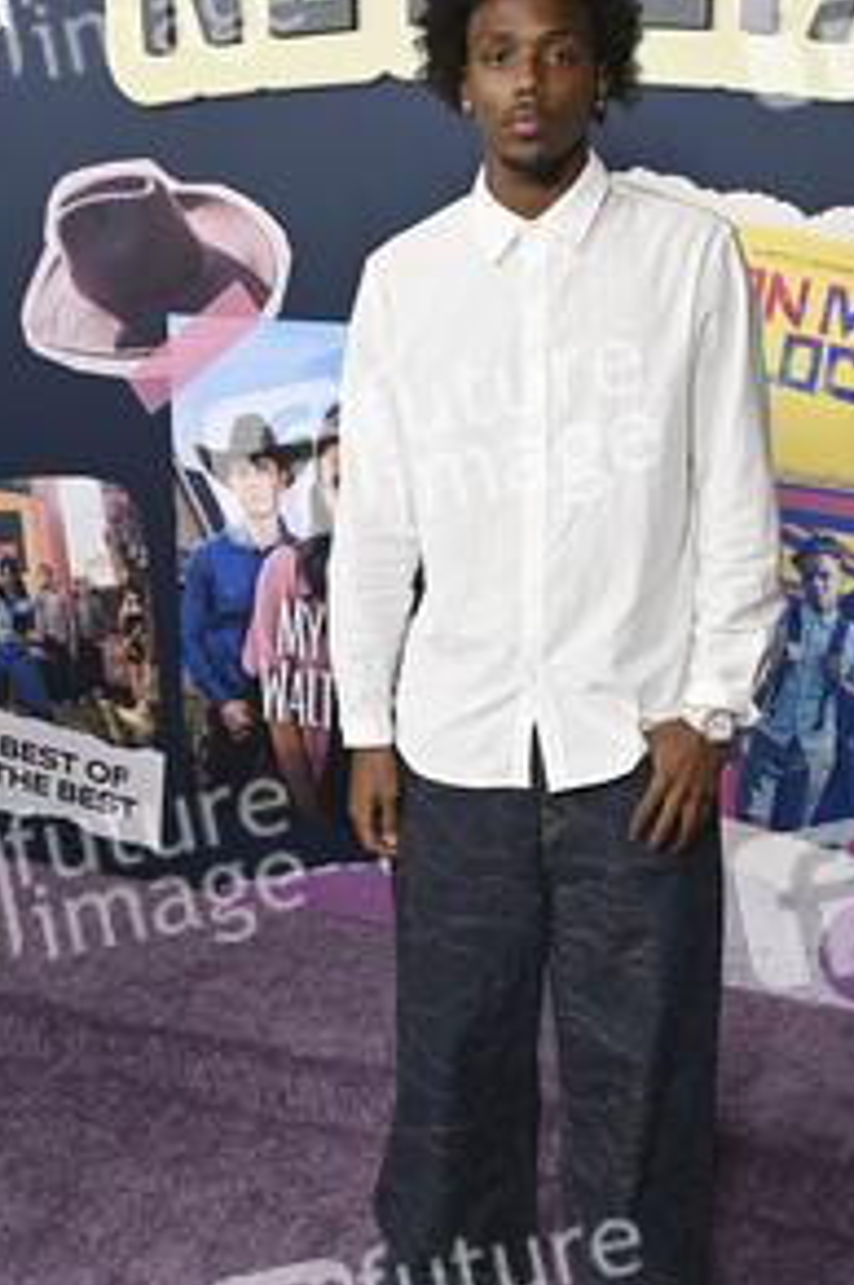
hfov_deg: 27.9
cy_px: 665
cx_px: 559
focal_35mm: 48
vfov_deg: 41.1
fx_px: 1712
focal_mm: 35
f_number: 5.6
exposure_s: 1/250
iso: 1250
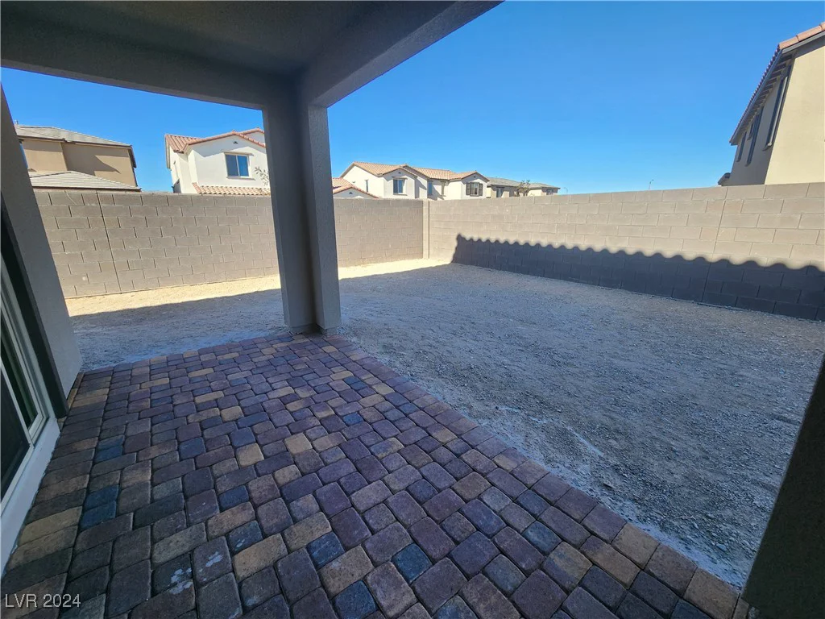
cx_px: 412
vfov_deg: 89.9
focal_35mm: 13
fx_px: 310
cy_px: 310
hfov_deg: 106.2
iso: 50
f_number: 2.2
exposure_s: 1/659
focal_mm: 2.2
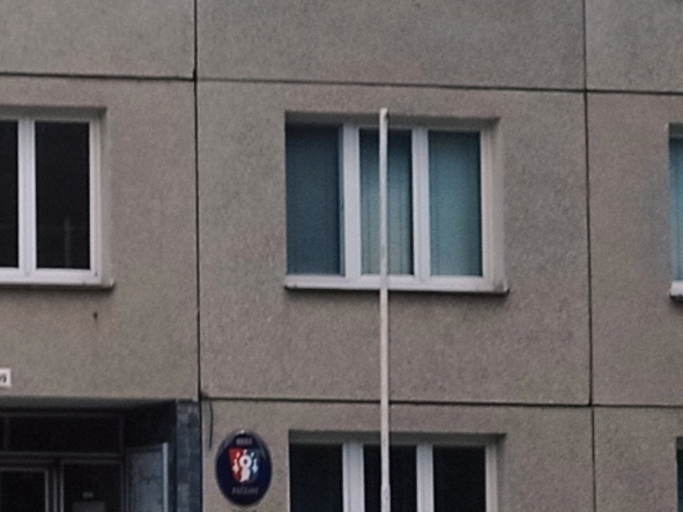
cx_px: 90
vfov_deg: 10.2
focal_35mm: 145
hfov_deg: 13.5
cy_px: 117
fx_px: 2860
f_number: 1.79
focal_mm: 4.74
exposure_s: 1/2874
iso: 101
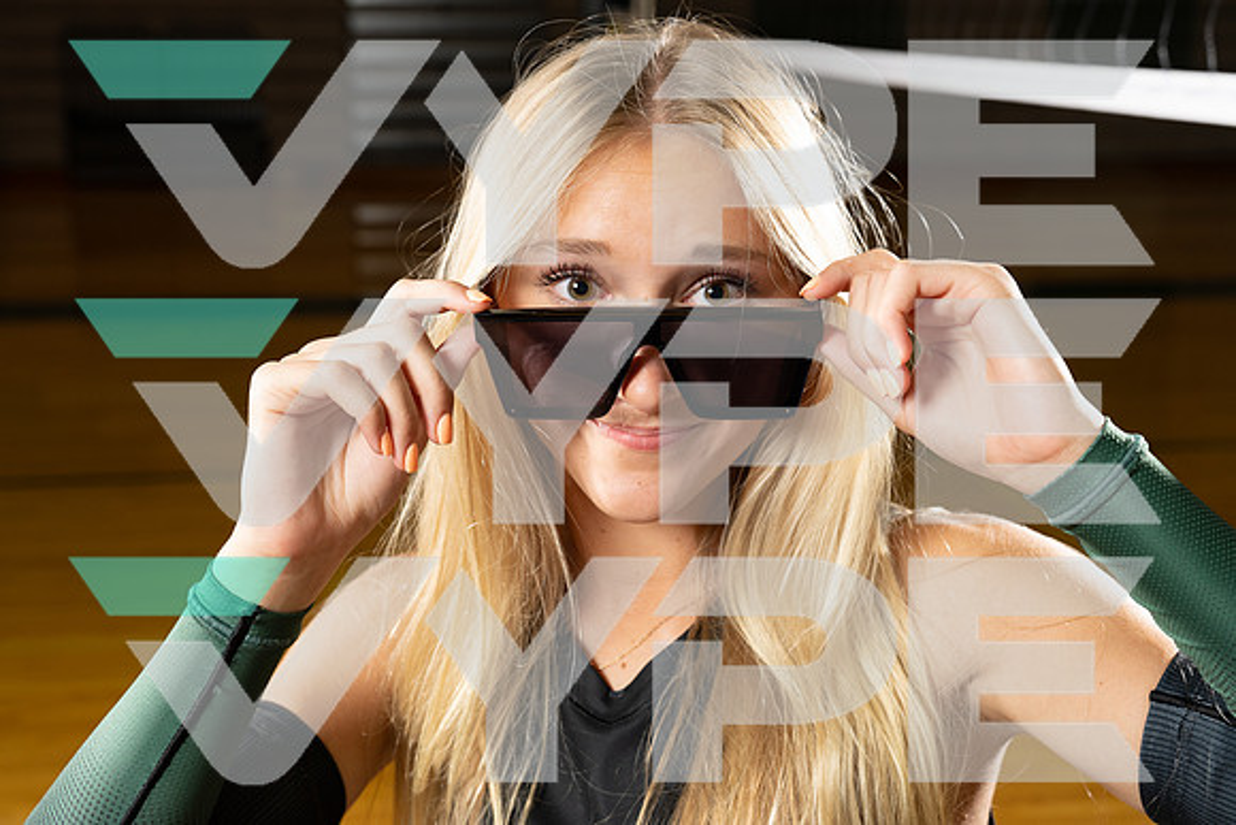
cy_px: 412
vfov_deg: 27.0
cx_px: 618
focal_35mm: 50
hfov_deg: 39.6
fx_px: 1717
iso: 800
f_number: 5.6
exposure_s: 1/250
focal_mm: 50
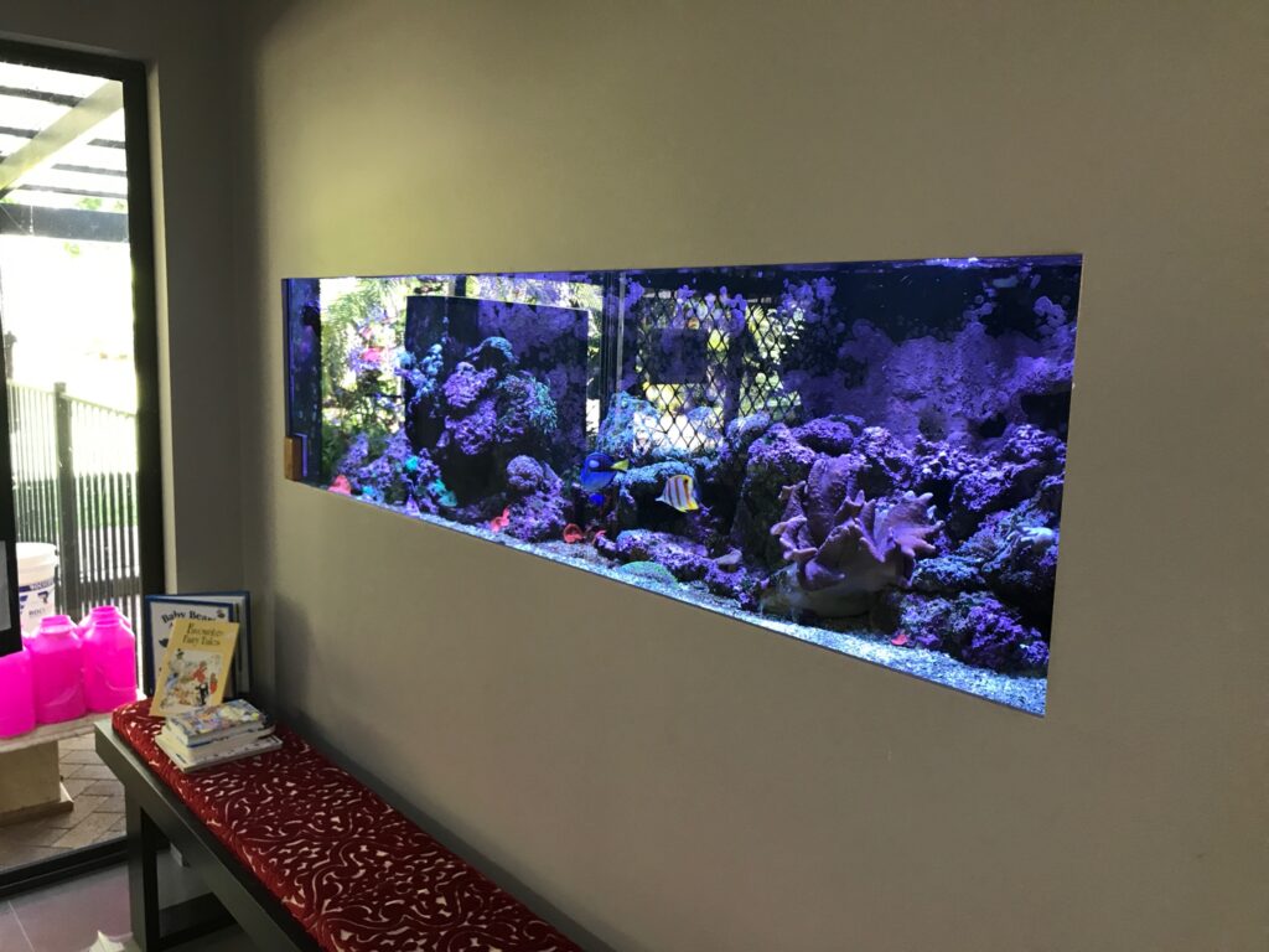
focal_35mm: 28
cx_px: 634
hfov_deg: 63.4
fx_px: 1026
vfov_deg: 49.7
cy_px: 476
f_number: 1.8
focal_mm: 3.99
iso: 50
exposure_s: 1/17
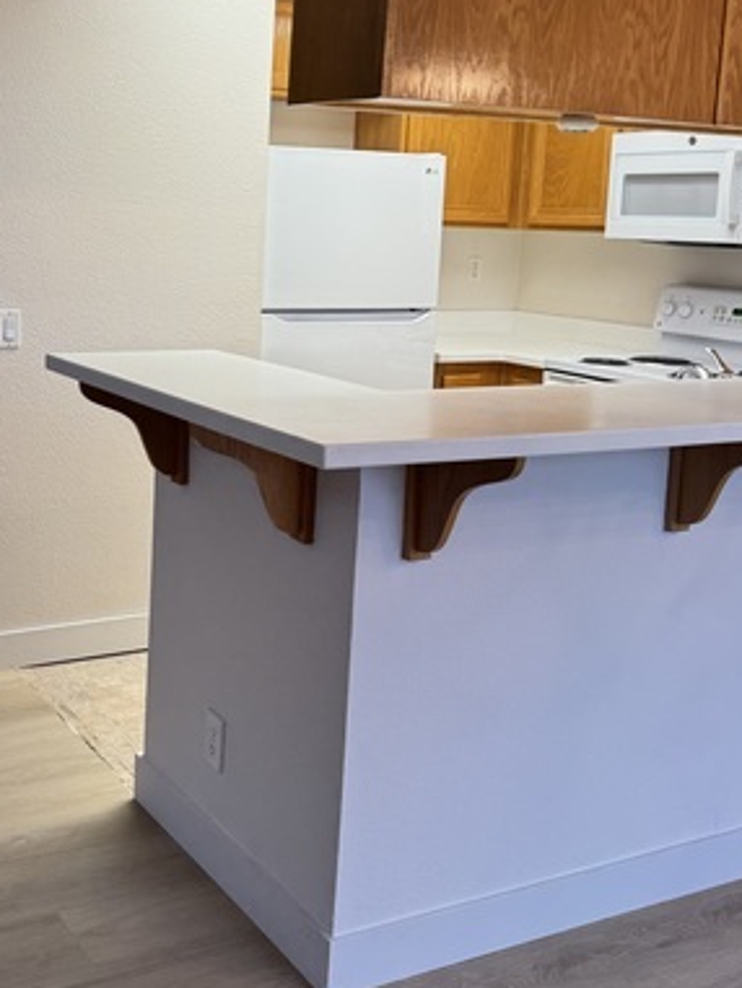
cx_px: 158
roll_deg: -2.4
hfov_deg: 33.5
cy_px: 333
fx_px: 1200
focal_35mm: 42
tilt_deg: -6.8
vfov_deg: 44.2
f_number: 1.78
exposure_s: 1/120
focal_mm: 6.76
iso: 80
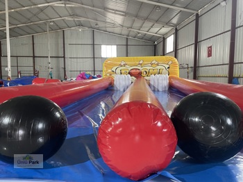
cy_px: 91
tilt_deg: -4.6
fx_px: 182
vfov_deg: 53.0
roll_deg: +0.5
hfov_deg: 67.3
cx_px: 122
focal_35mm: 26
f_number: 1.6
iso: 500
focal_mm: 4.2
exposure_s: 1/50
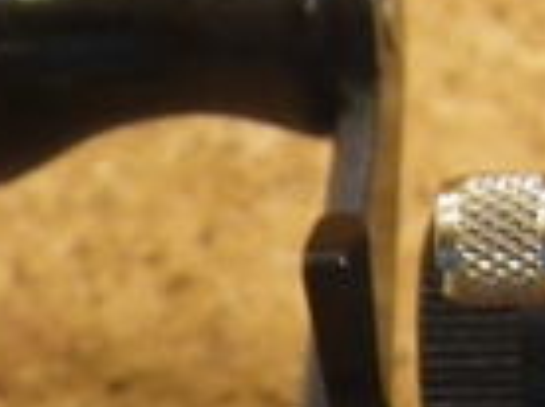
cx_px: 829
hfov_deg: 11.9
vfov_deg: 9.0
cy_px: 699
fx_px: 2483
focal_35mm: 158
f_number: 3.8
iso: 500
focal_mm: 6.1
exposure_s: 1/50
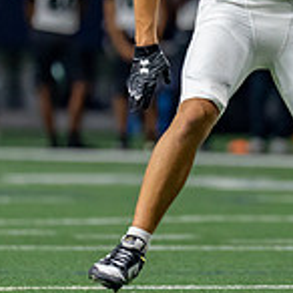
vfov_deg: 1.8
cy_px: 162
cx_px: 376
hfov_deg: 1.8
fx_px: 9270
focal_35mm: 968
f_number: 2.8
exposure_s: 1/1000
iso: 1600
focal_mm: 200
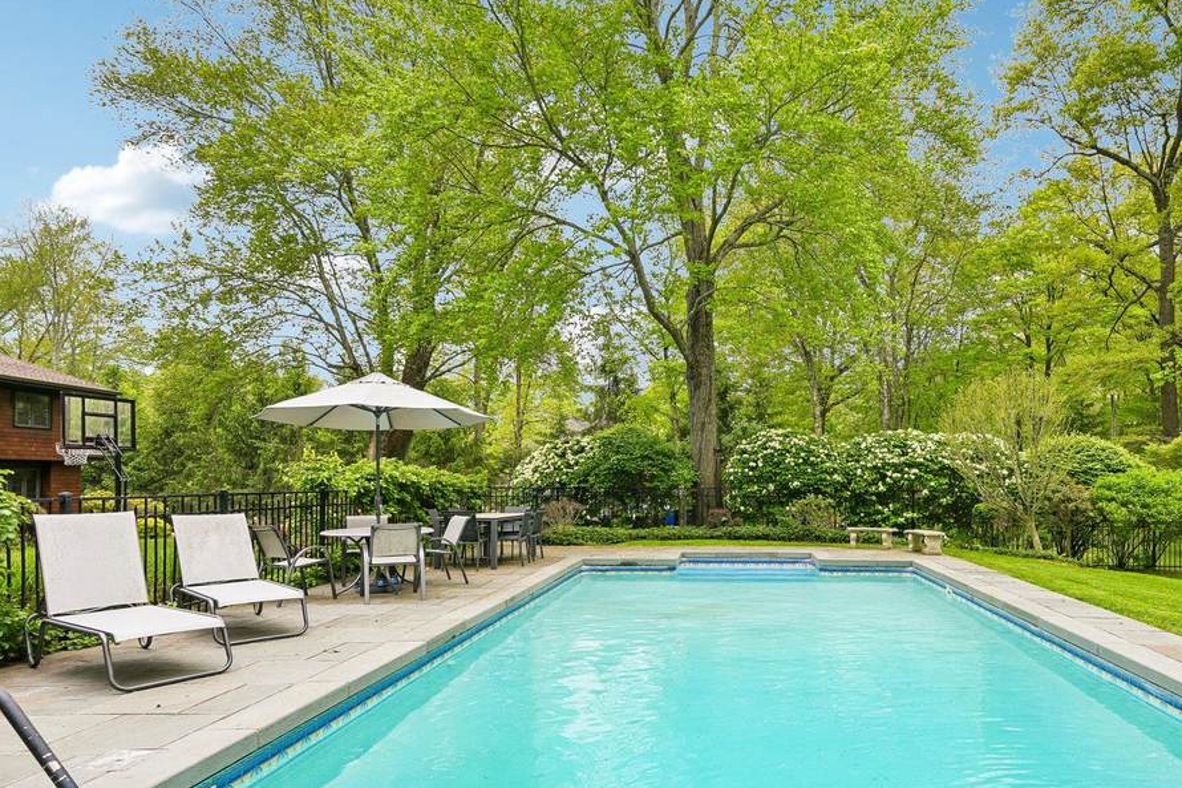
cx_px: 742
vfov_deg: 54.8
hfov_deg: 74.7
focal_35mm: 23
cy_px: 463
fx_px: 755
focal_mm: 16
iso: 100
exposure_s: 1/80
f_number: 8
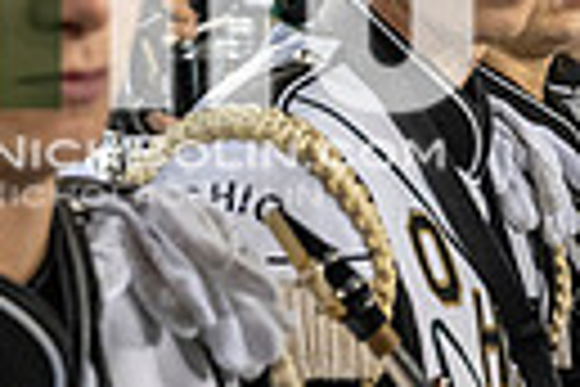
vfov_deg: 12.5
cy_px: -7
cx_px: 135
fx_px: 1740
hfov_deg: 18.8
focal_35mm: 108
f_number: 3.2
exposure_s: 1/500
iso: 2000
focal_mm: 24
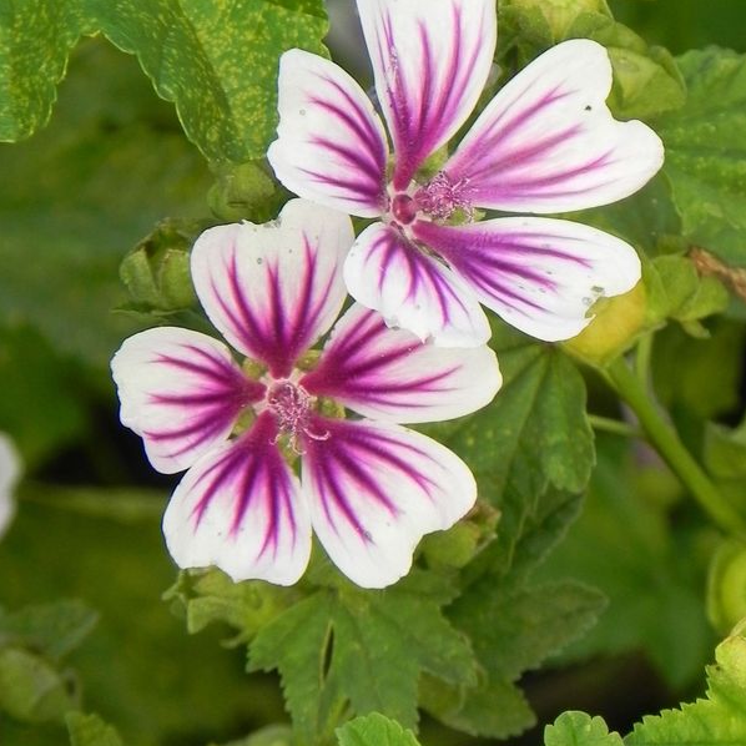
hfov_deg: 3.9
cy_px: 317
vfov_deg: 3.9
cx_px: 374
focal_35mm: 446
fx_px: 10874
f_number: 5
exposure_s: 1/200
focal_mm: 67.2
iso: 160
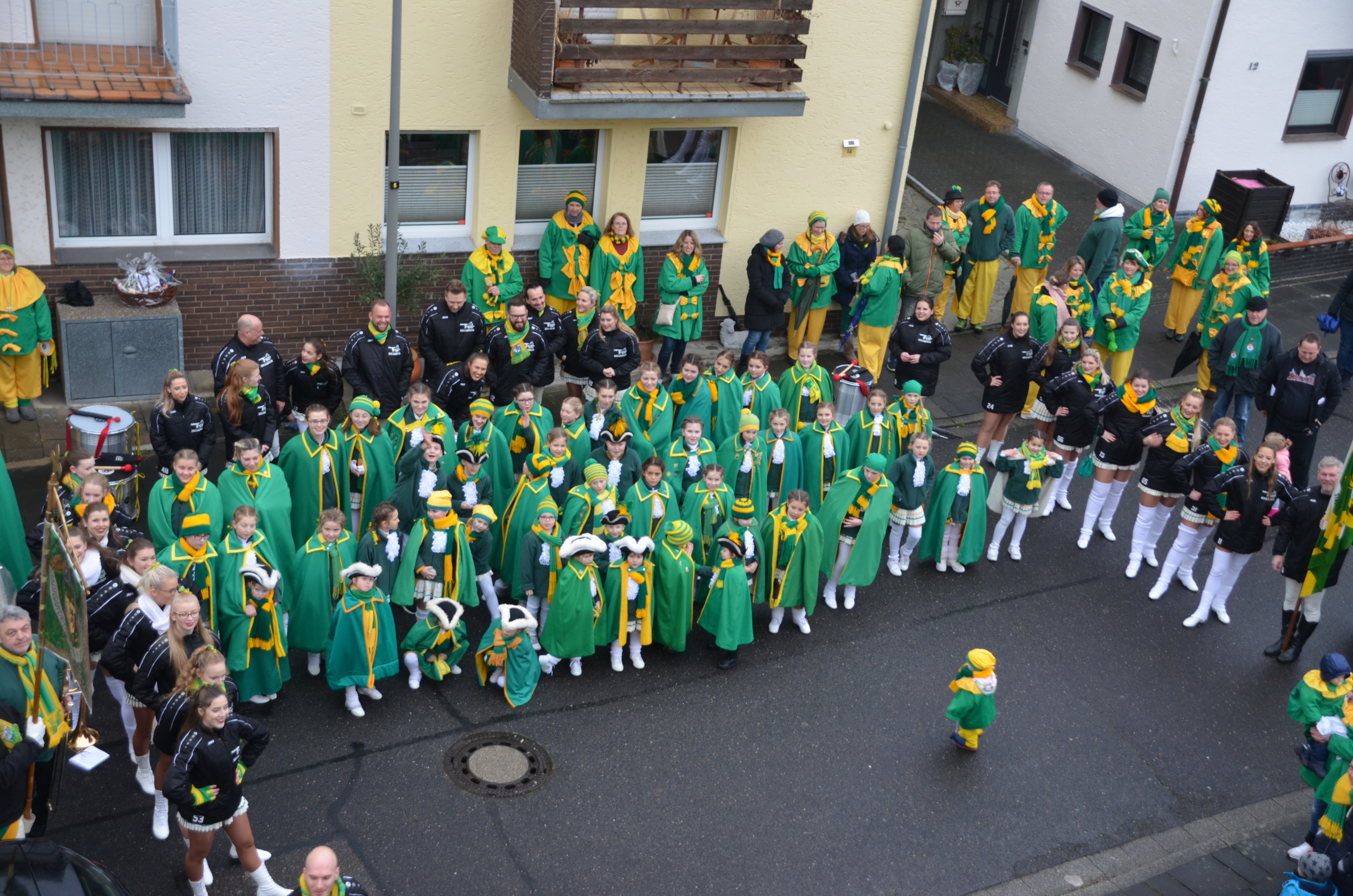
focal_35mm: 48
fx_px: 1800
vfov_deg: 28.0
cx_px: 676
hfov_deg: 41.2
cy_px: 448
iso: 400
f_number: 5
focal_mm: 32
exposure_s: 1/100
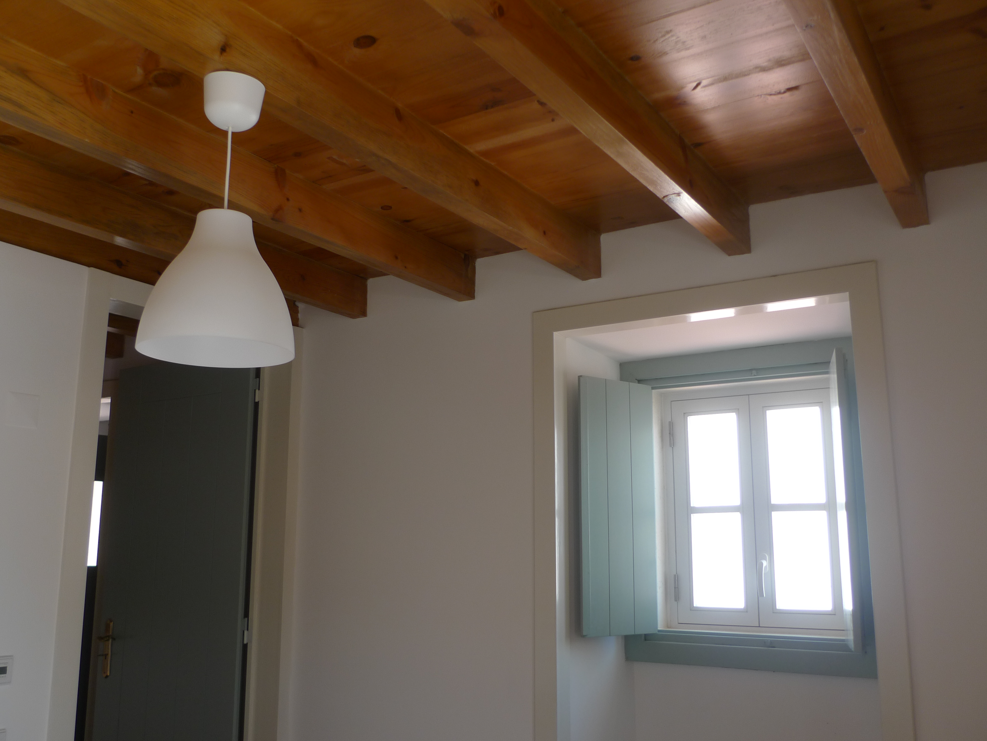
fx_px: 912
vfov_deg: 44.2
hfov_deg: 56.8
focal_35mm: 32
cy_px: 370
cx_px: 494
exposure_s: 1/80
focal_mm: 6.8
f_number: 2.2
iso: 80
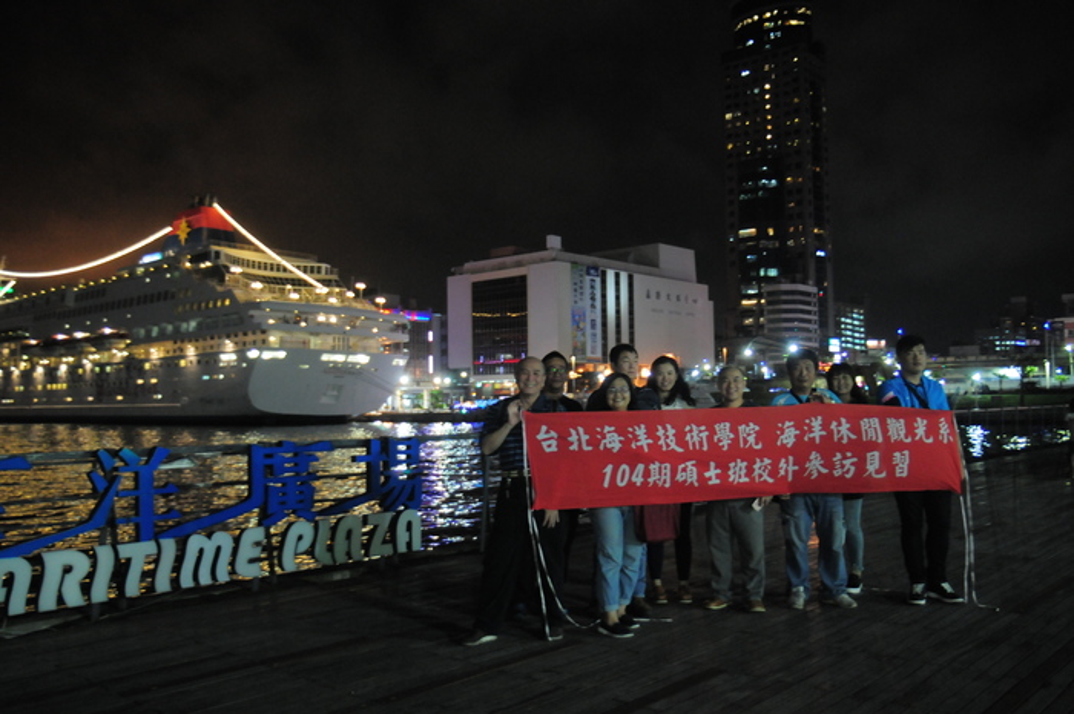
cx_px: 537
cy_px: 357
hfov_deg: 59.5
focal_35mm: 32
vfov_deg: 41.6
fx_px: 939
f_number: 2.8
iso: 1600
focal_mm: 21
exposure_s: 1/25
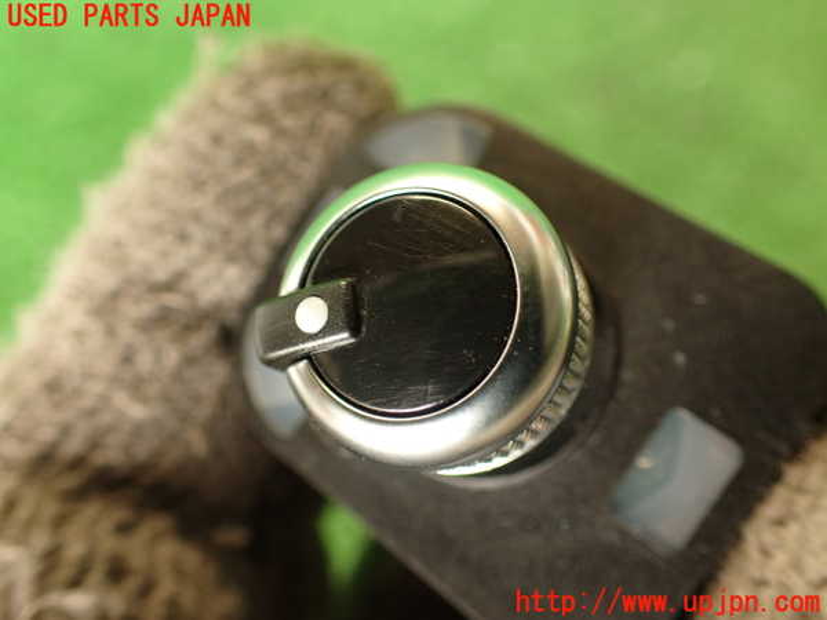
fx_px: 765
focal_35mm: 32
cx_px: 414
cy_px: 310
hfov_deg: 56.8
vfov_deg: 44.2
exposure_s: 1/30
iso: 250
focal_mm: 5.79
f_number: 2.4
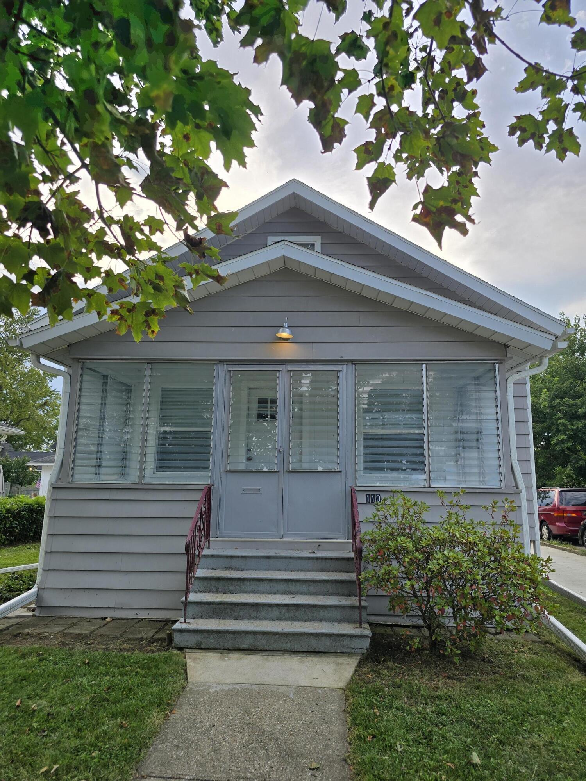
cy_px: 390
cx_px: 293
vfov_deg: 73.9
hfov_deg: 58.9
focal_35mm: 23
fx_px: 519
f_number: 1.7
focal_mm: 6.3
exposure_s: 1/411
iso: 12
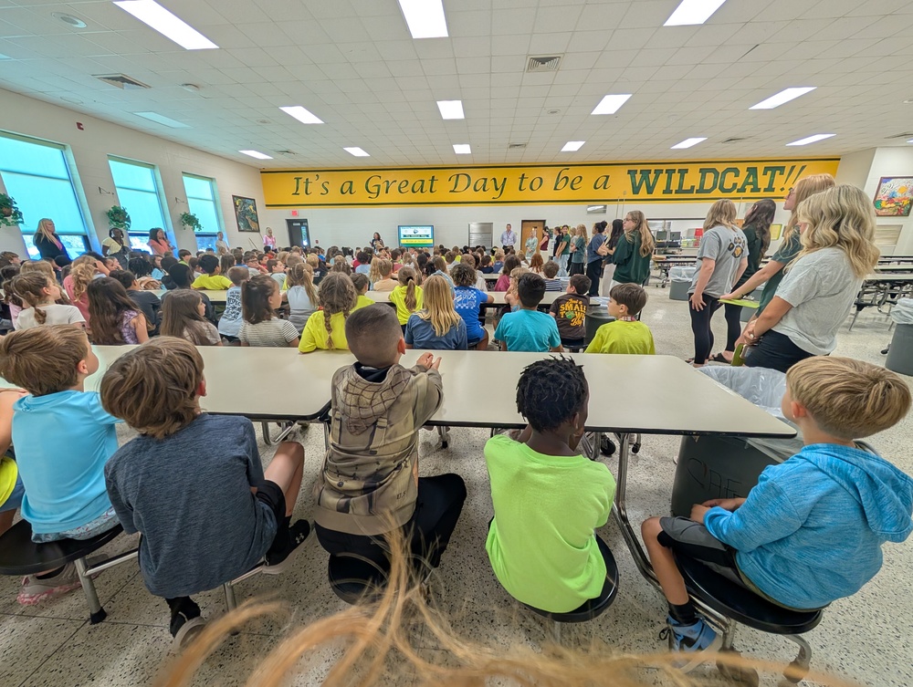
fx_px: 317
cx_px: 456
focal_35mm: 12
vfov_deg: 94.6
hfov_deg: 110.5
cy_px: 344
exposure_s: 1/50.2
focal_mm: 2.02
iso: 63
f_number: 1.7
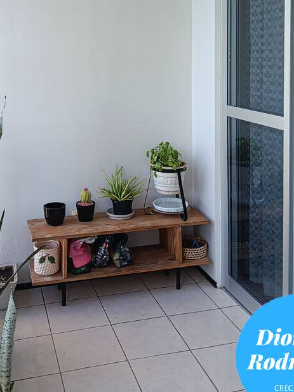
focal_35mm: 42
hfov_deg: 34.2
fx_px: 475
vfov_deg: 42.9
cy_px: 84
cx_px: 112
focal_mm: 5.24
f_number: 1.7
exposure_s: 1/120
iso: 200
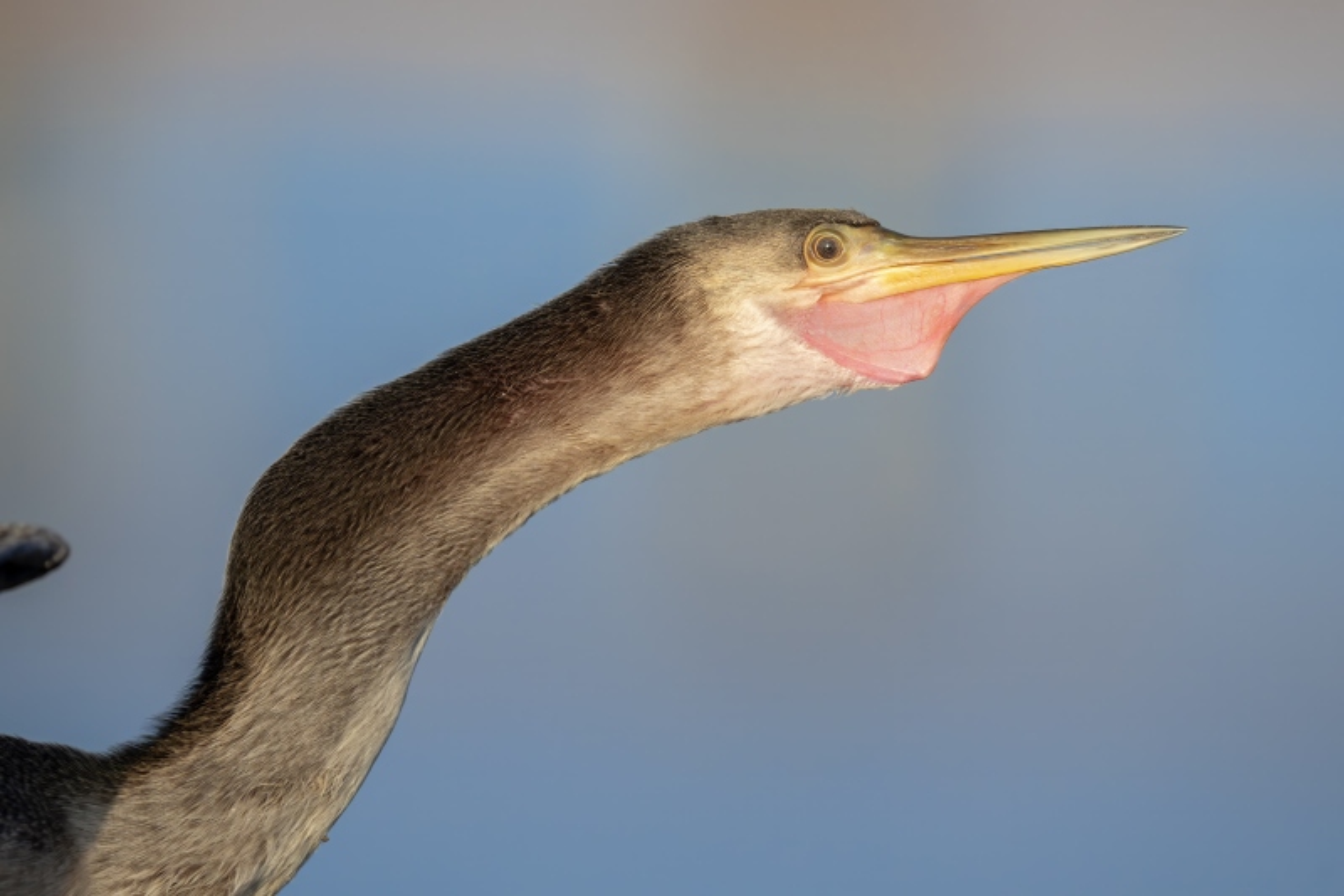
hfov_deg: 1.7
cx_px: 672
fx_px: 44788
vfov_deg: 1.1
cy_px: 448
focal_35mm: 1200
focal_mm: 800
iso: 2000
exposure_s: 1/2000
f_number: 8
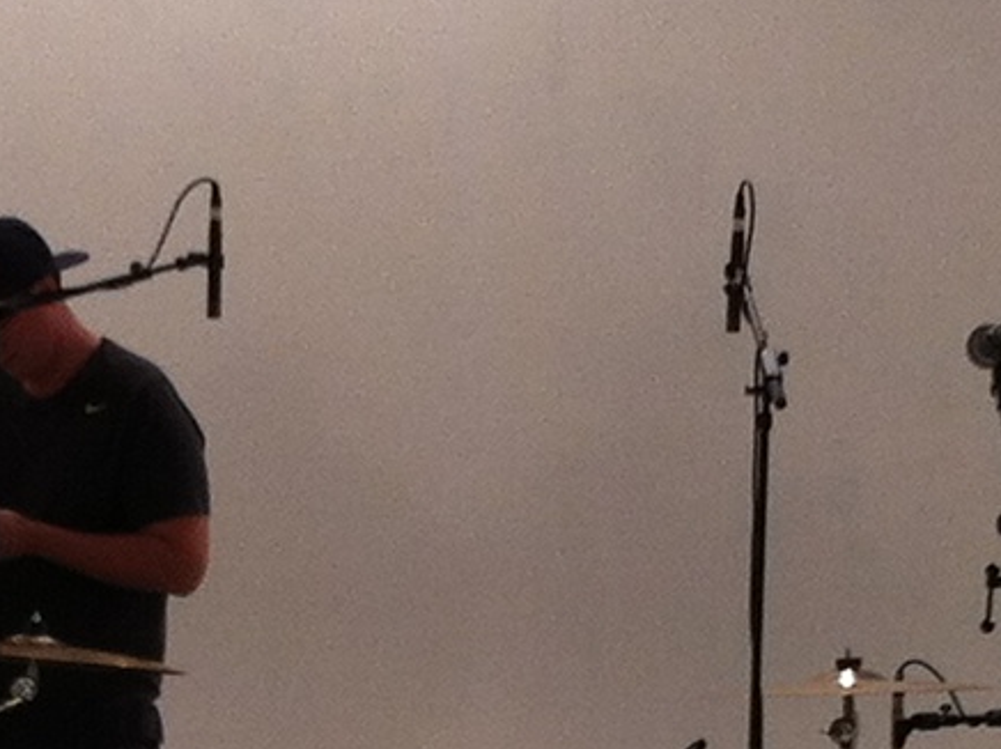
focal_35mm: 208
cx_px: 305
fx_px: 6008
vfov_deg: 7.1
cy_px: 868
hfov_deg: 9.5
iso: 80
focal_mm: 3.85
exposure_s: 1/120
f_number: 2.8
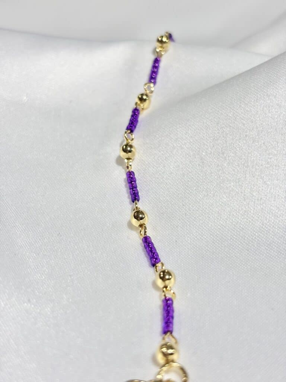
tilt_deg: -19.1
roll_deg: +3.3
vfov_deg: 36.8
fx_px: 573
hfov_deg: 28.0
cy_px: 191
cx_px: 143
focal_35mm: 52
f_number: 1.6
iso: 32
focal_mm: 5.96
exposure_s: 1/349
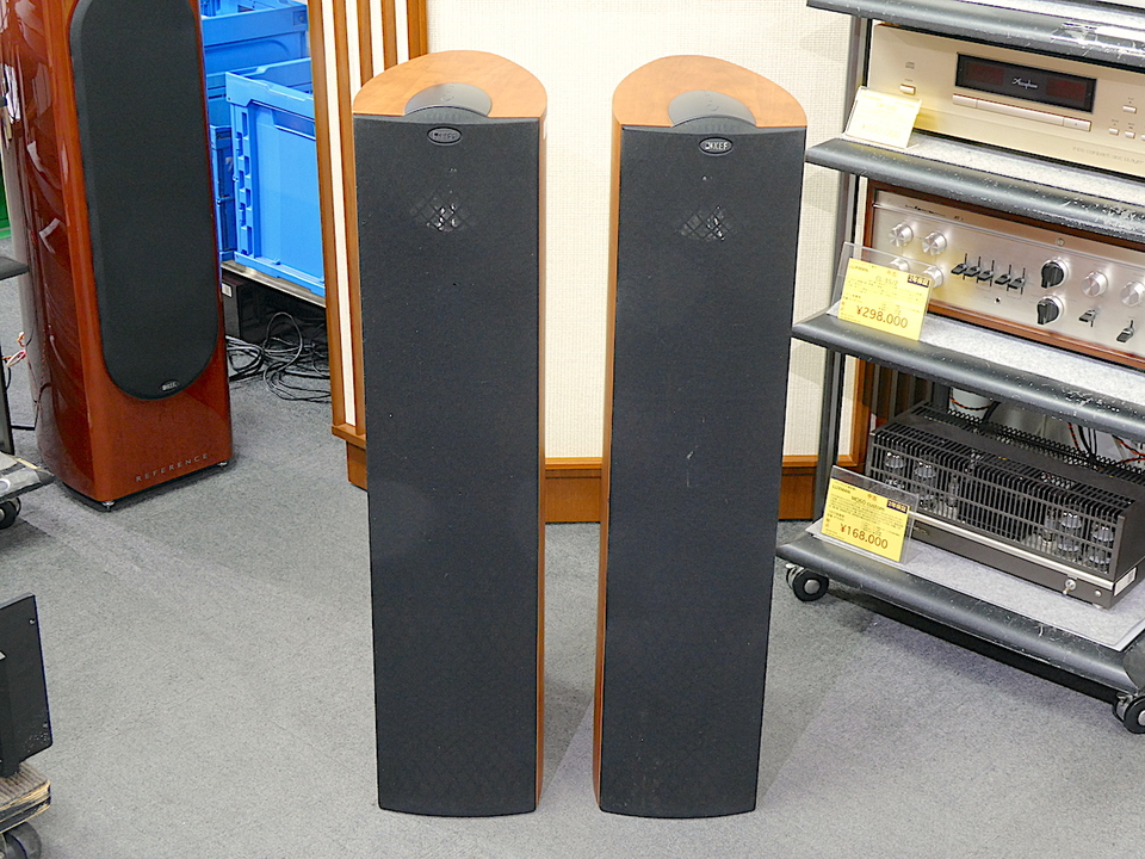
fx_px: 1786
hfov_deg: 35.5
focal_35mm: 54
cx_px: 572
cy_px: 430
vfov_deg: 27.0
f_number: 8
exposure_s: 3.2
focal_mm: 9.6
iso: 100
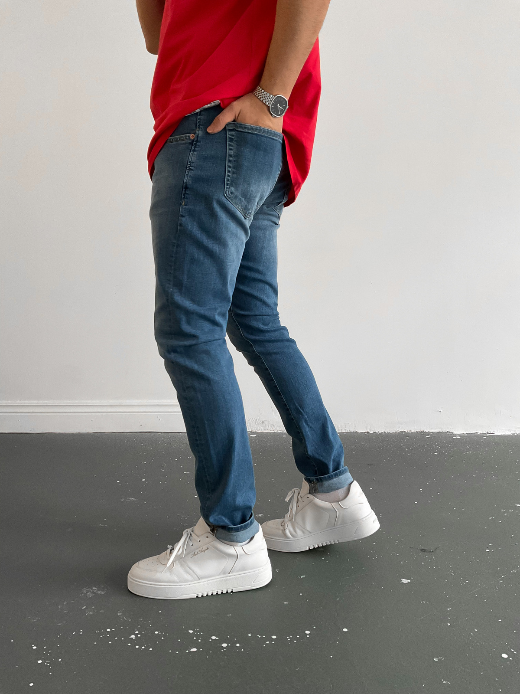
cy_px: 347
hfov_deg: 48.2
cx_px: 260
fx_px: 581
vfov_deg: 61.7
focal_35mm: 29
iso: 200
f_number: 1.8
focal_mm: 3
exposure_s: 1/60
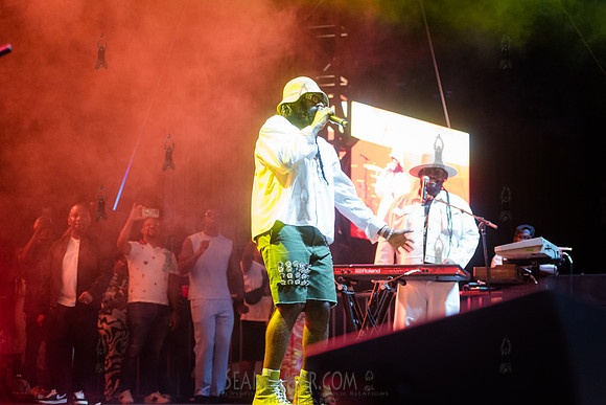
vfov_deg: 15.9
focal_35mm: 86
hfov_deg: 23.6
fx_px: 1448
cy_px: 202
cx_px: 303
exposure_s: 1/200
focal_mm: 86
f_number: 4
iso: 3200
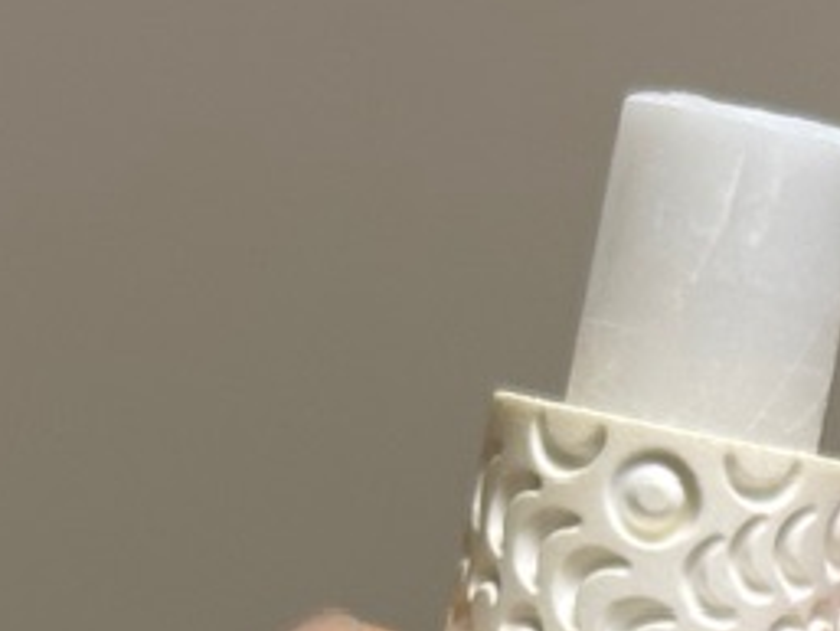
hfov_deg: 8.1
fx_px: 5802
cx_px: 1186
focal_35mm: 239
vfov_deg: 6.1
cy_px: 1265
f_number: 1.78
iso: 80
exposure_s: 1/97
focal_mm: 6.86
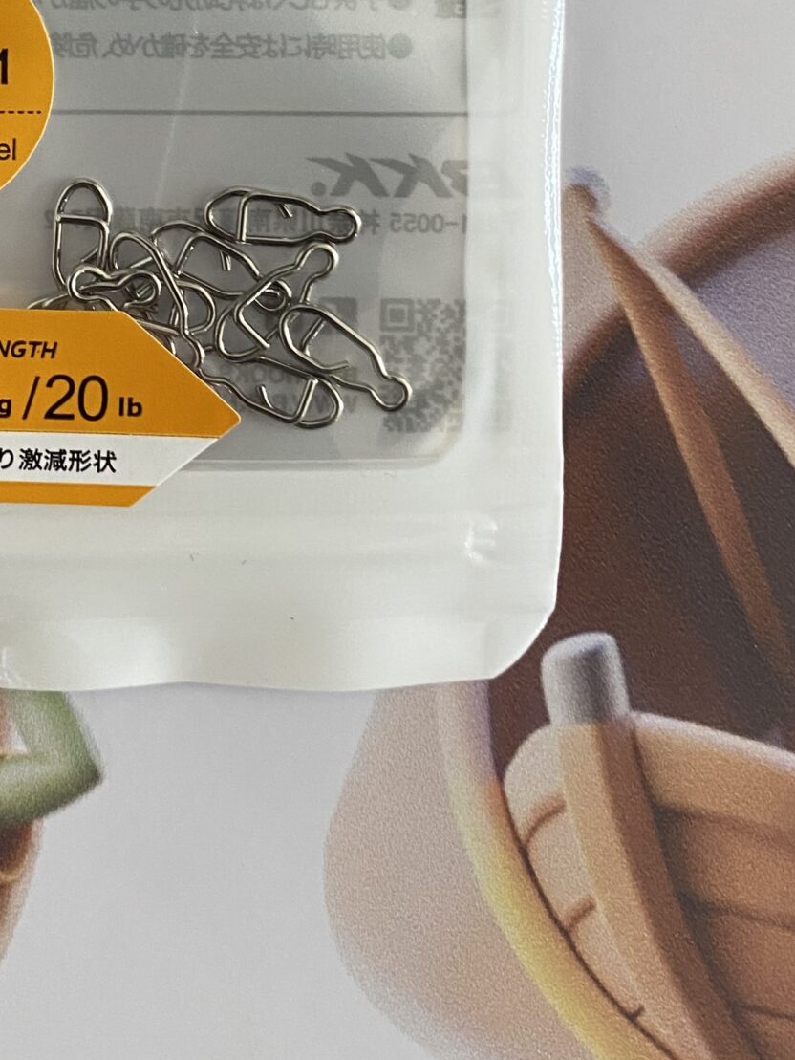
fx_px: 1837
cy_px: 55
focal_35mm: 60
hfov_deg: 23.8
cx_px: 92
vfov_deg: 30.4
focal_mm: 4.25
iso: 125
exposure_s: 1/60
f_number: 1.8
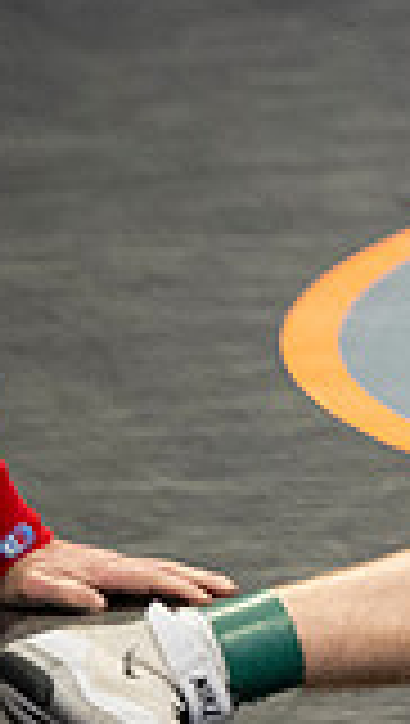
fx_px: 13557
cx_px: 1536
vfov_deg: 3.1
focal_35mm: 704
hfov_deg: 1.7
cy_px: 300
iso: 3200
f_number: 2.8
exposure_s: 1/1000
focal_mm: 135
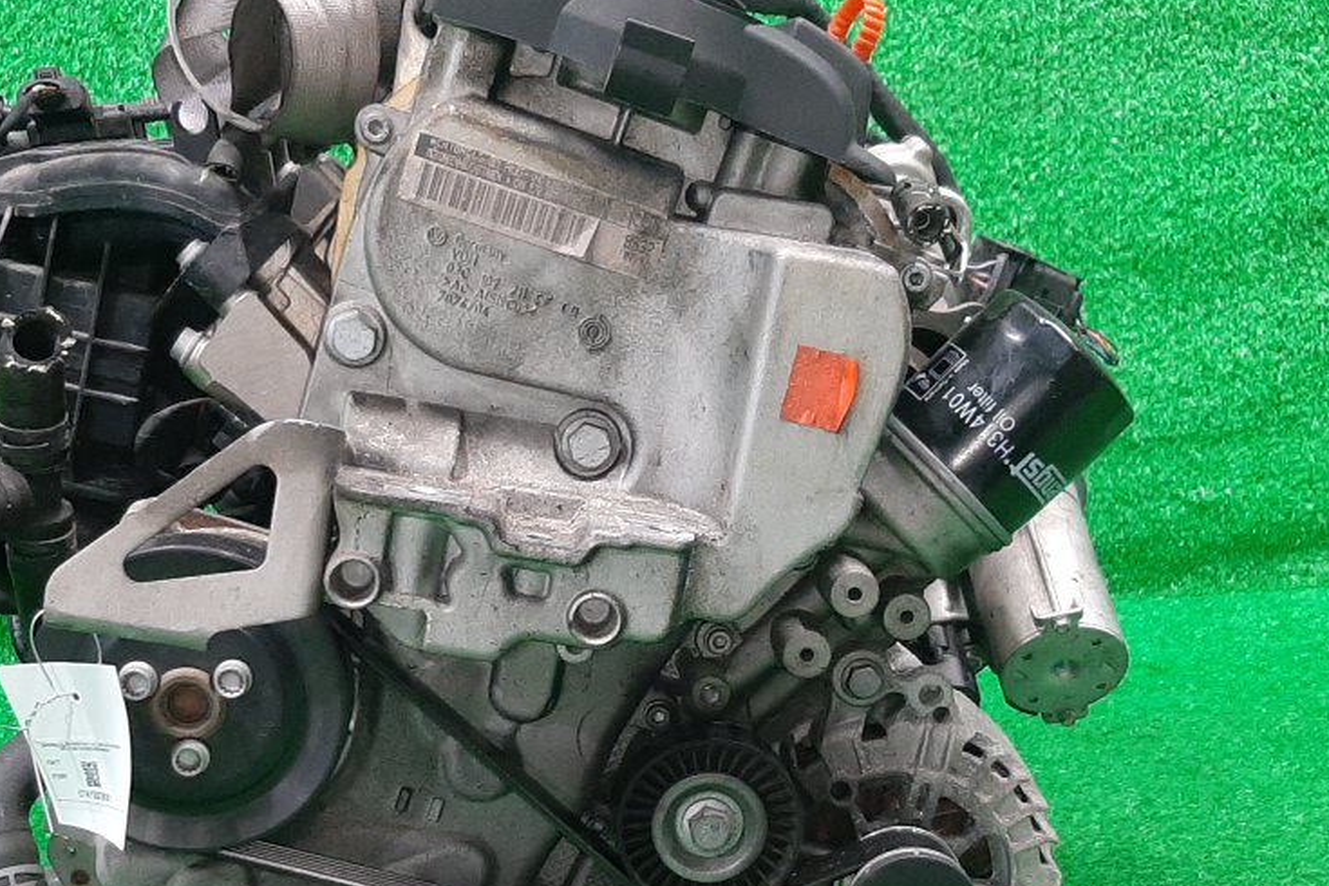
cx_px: 570
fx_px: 1956
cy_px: 673
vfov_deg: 25.2
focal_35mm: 53
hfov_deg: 37.4
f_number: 1.7
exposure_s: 1/50
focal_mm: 3.93
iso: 232
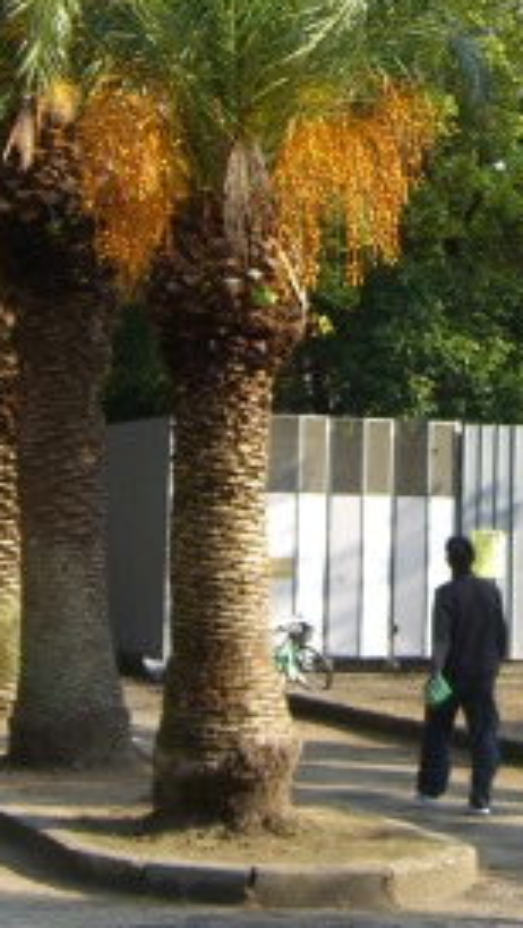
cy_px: 150
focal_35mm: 97
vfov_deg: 21.6
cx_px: 516
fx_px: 2386
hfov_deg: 12.4
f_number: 4
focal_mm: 7.9
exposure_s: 1/250
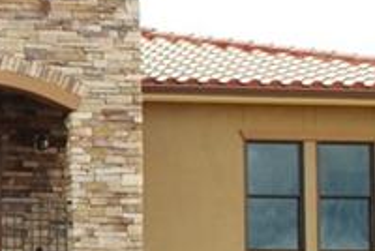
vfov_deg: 7.4
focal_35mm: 184
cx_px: -283
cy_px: 283
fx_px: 1919
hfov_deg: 10.5
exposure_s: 1/200
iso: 100
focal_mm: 24
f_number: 7.1
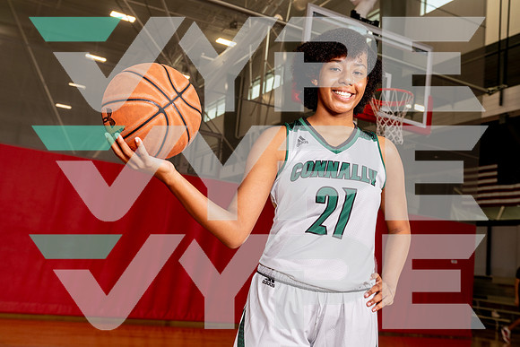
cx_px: 260
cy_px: 174
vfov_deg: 36.0
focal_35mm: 37
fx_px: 535
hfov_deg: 51.9
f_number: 5.6
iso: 100
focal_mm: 37
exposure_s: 1/125
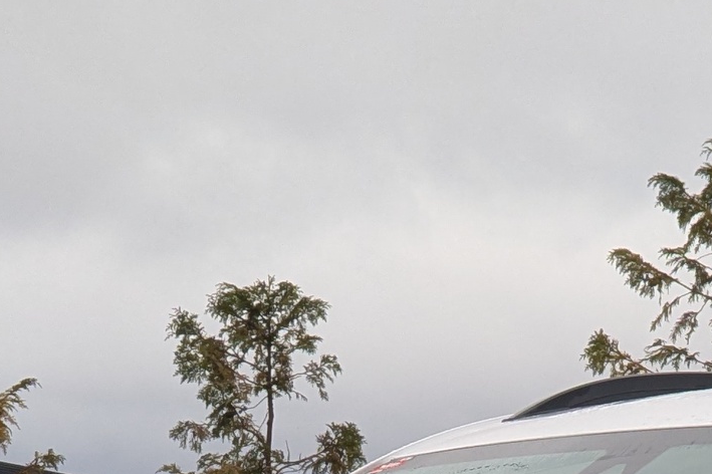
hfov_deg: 4.6
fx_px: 8836
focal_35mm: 447
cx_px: 728
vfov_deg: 3.1
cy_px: 903
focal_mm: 19
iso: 71
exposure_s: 1/122
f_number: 3.5
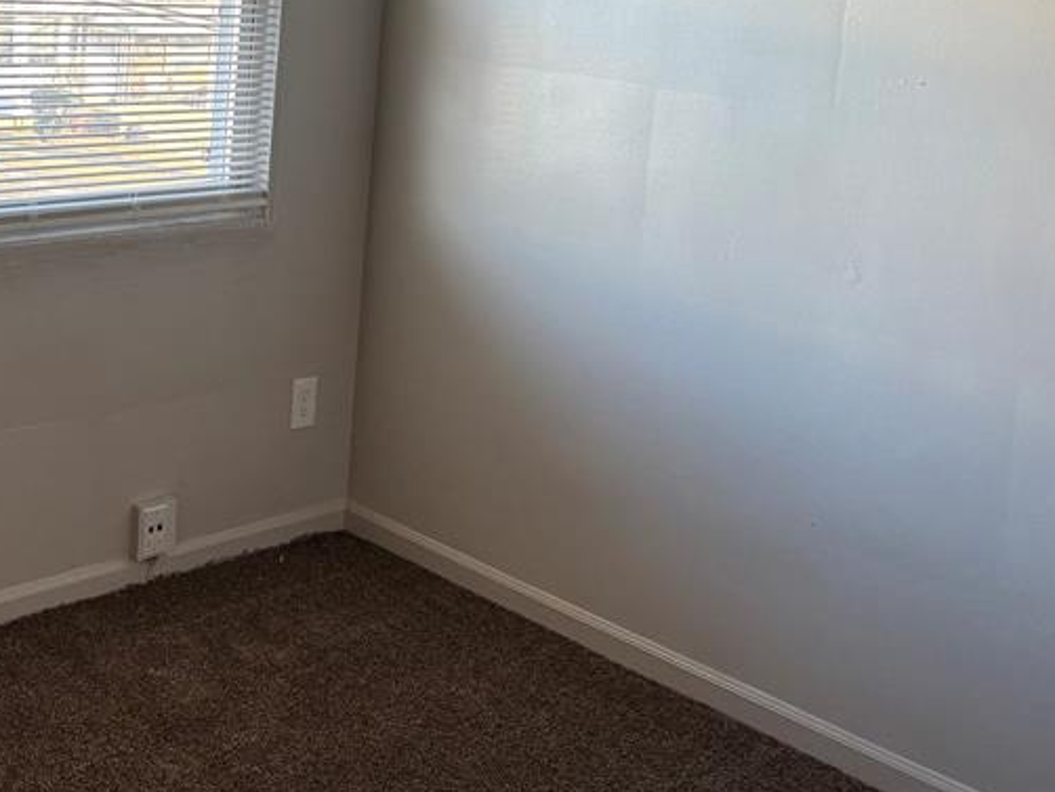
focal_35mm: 53
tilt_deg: -6.1
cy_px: 59
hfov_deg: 35.4
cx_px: 273
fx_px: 1616
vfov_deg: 26.5
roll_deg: -2.7
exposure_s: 1/120
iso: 100
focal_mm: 5.96
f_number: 1.6
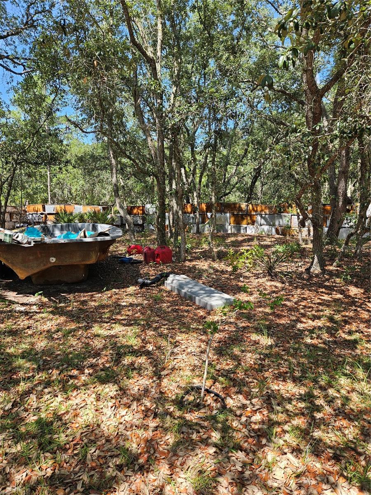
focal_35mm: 23
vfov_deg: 73.9
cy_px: 248
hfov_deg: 58.9
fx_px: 329
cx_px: 186
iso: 25
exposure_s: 1/349
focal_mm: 5.4
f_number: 1.8
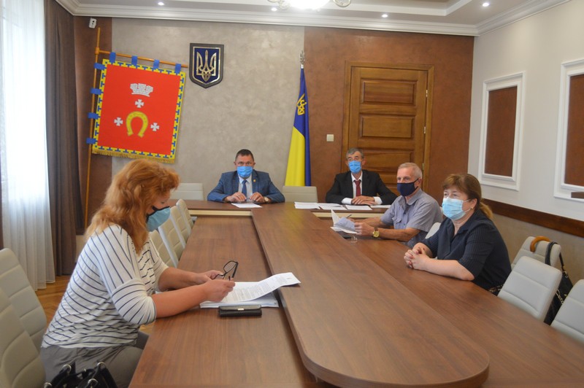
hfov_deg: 53.2
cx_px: 292
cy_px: 194
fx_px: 584
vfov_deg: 36.8
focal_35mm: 36
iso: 1100
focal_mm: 24
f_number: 4
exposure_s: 1/60
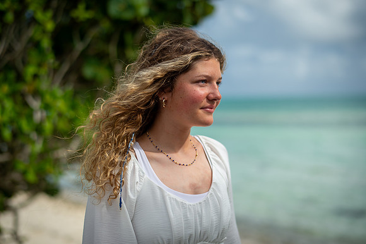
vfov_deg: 23.4
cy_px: 122
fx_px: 589
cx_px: 183
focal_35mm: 58
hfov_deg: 34.5
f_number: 2
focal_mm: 58
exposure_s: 1/2000
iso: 200
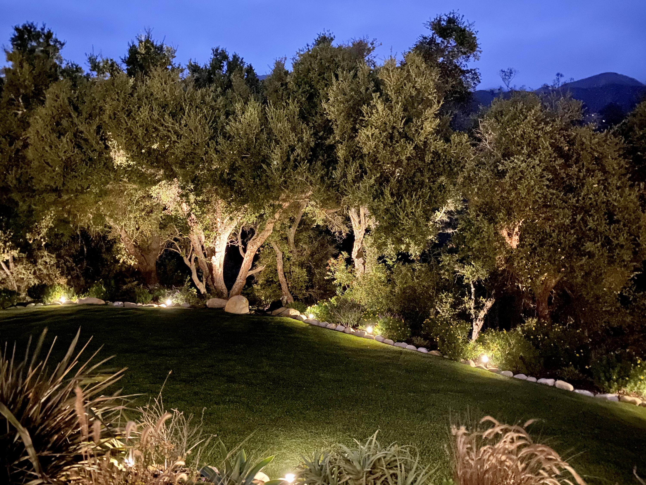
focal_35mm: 26
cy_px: 242
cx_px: 323
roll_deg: -0.3
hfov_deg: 67.3
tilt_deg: -5.8
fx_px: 485
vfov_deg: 53.1
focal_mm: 4.25
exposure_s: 1/2
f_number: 1.8
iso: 1600
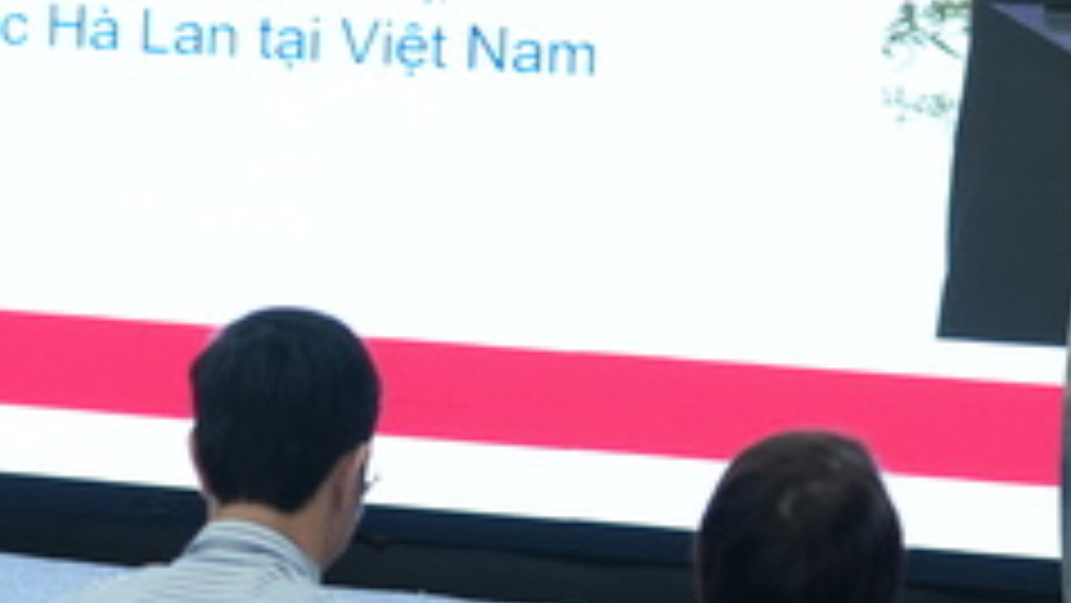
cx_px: 729
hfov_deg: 9.7
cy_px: -202
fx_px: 6306
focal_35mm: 222
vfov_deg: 5.4
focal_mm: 70
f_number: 3.5
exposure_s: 1/100
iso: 800
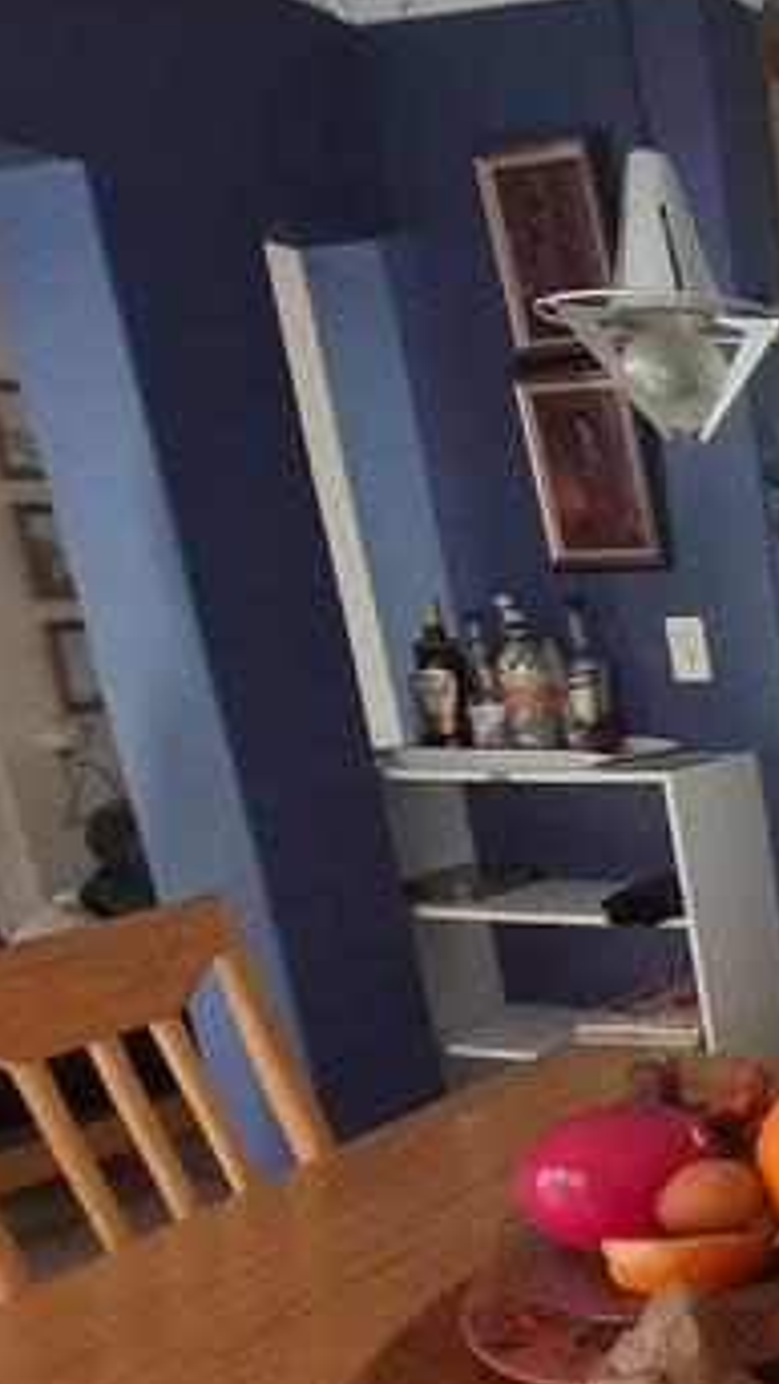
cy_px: 912
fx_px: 1212
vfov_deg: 58.3
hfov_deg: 23.0
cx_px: 1344
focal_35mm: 33
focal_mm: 1.74
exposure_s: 1/33
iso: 200
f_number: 2.2
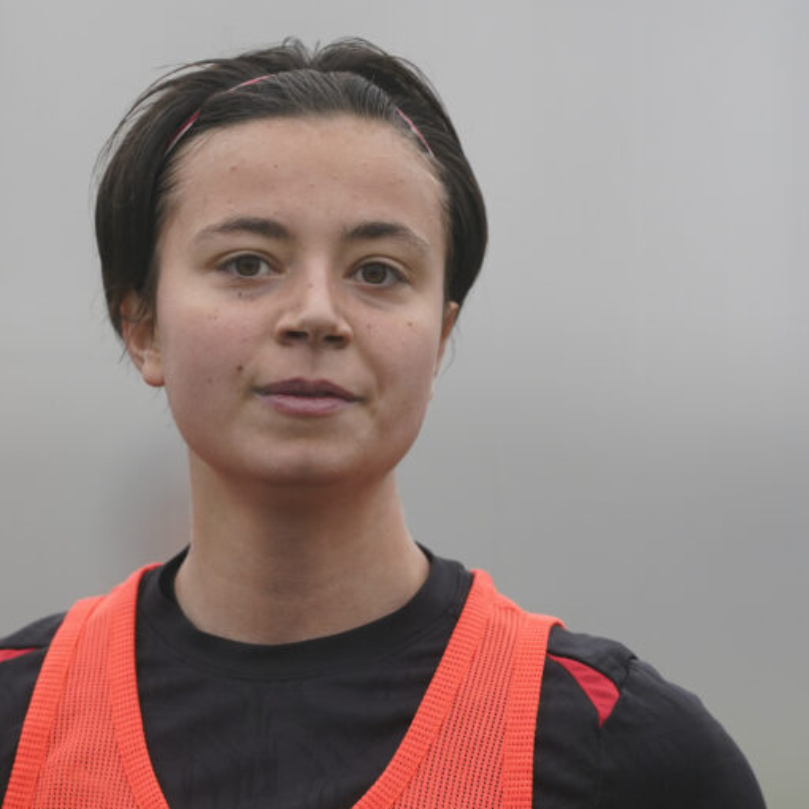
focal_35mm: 512
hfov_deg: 3.4
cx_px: 240
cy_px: 535
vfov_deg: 3.4
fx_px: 13538
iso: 800
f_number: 2.8
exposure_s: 1/1250
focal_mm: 300
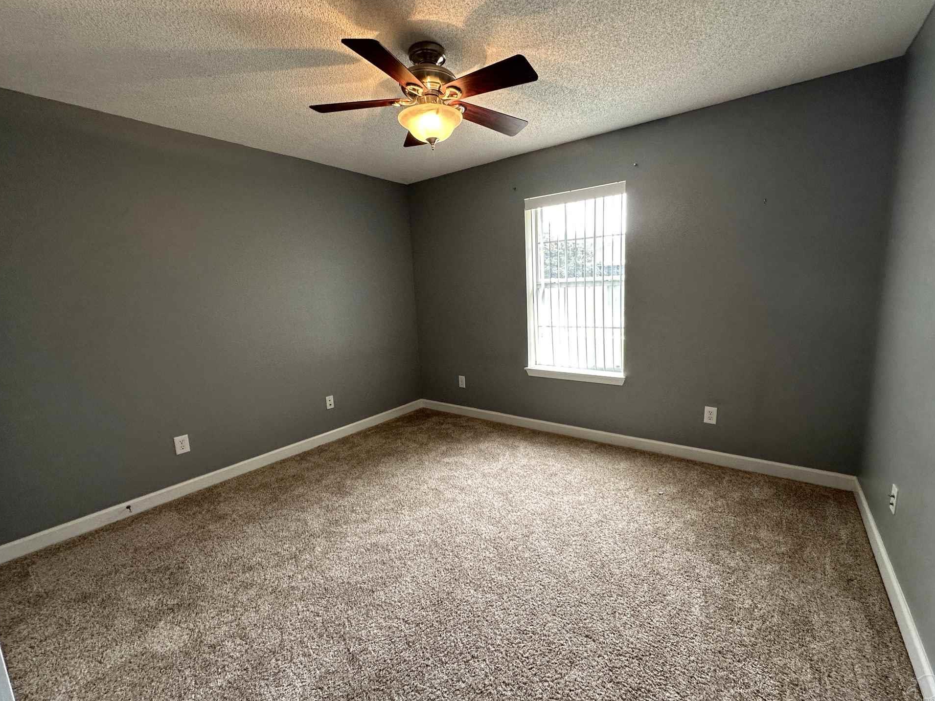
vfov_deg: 81.8
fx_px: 405
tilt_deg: -8.3
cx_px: 494
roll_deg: +2.3
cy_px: 352
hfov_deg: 98.1
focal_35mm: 15
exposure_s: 1/120
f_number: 2.2
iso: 125
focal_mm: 2.22
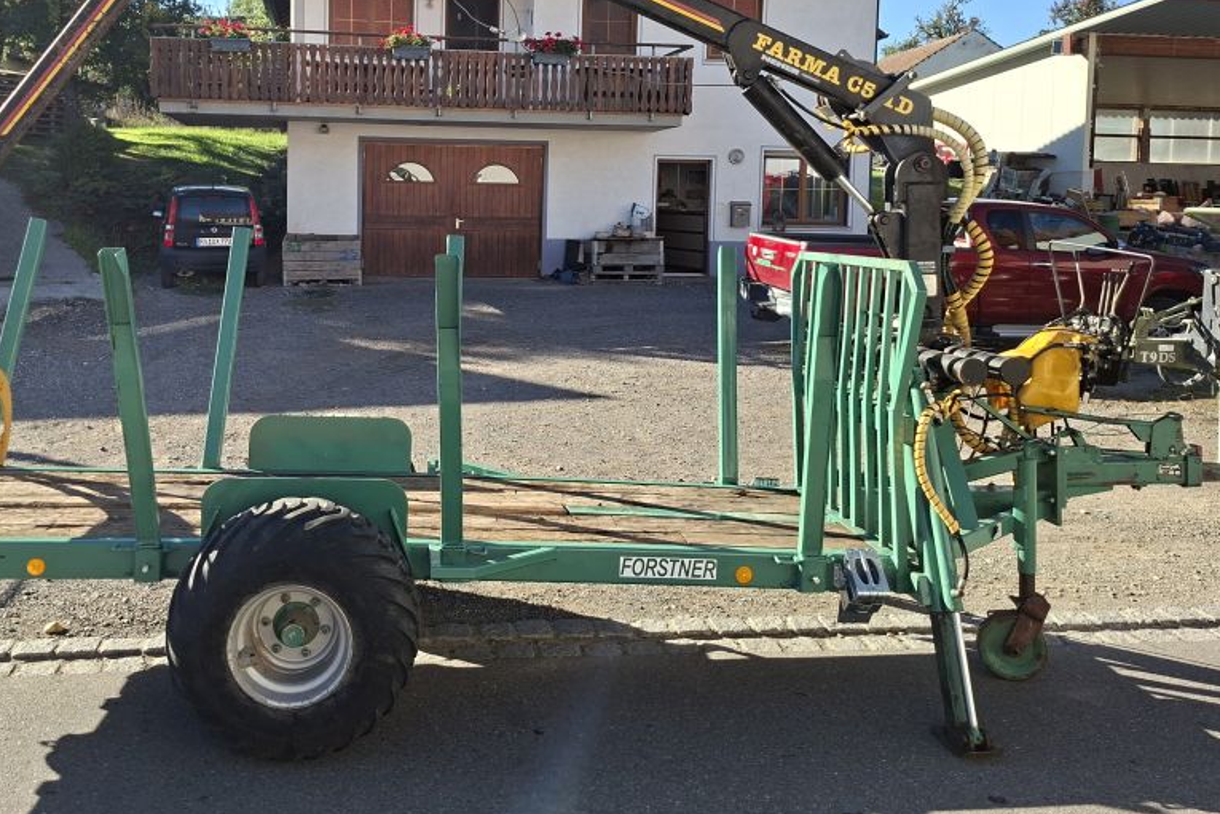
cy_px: 273
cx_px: 480
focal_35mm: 32
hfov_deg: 58.2
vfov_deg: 40.6
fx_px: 1084
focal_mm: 5.54
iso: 50
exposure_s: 1/1001
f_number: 1.8
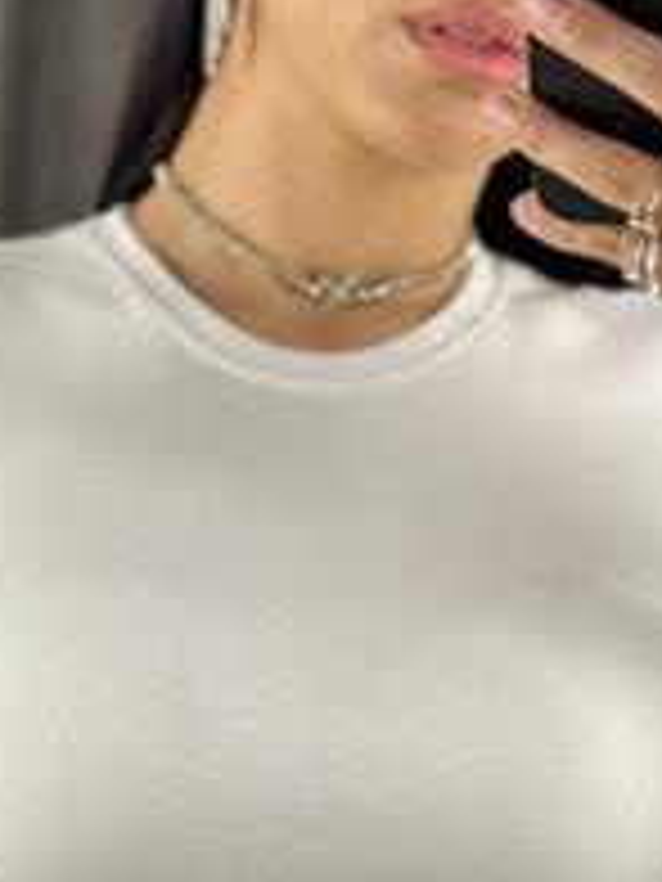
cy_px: 592
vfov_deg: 19.4
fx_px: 2575
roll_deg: +2.4
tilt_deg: -27.0
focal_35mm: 101
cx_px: 162
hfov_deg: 14.6
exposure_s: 1/100
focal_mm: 6.86
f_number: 1.78
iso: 100
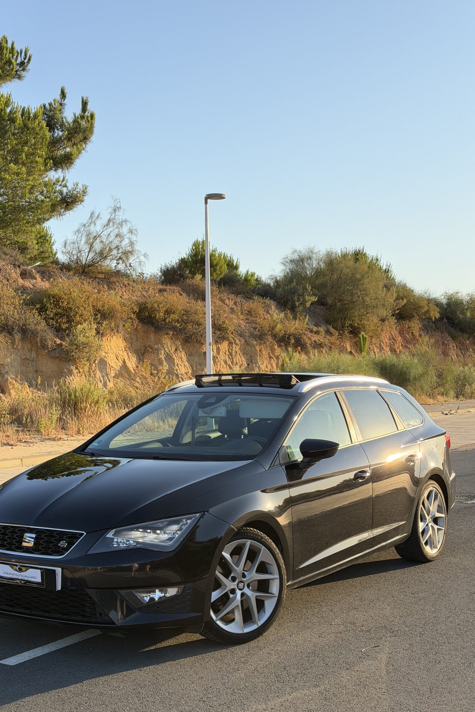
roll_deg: +0.6
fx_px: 990
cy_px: 356
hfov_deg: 27.0
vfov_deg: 39.6
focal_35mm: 50
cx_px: 212
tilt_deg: +0.5
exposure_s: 1/1883
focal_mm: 6.76
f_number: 1.78
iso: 100
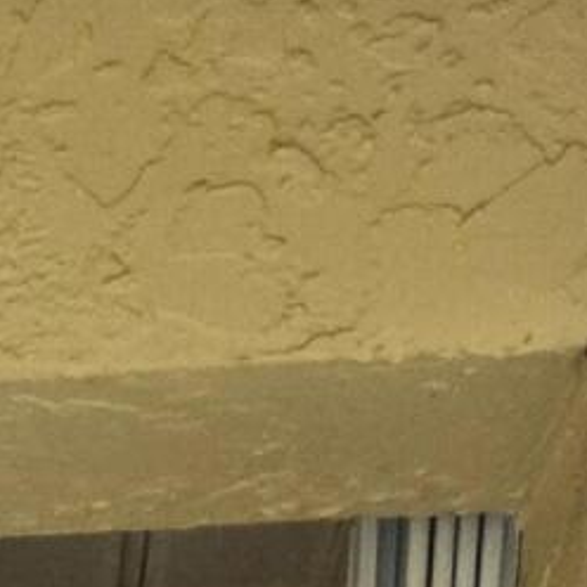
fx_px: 3146
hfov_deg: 9.9
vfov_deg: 7.6
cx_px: -613
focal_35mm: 164
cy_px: 2310
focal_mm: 5.4
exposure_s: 1/508
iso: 125
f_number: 1.8
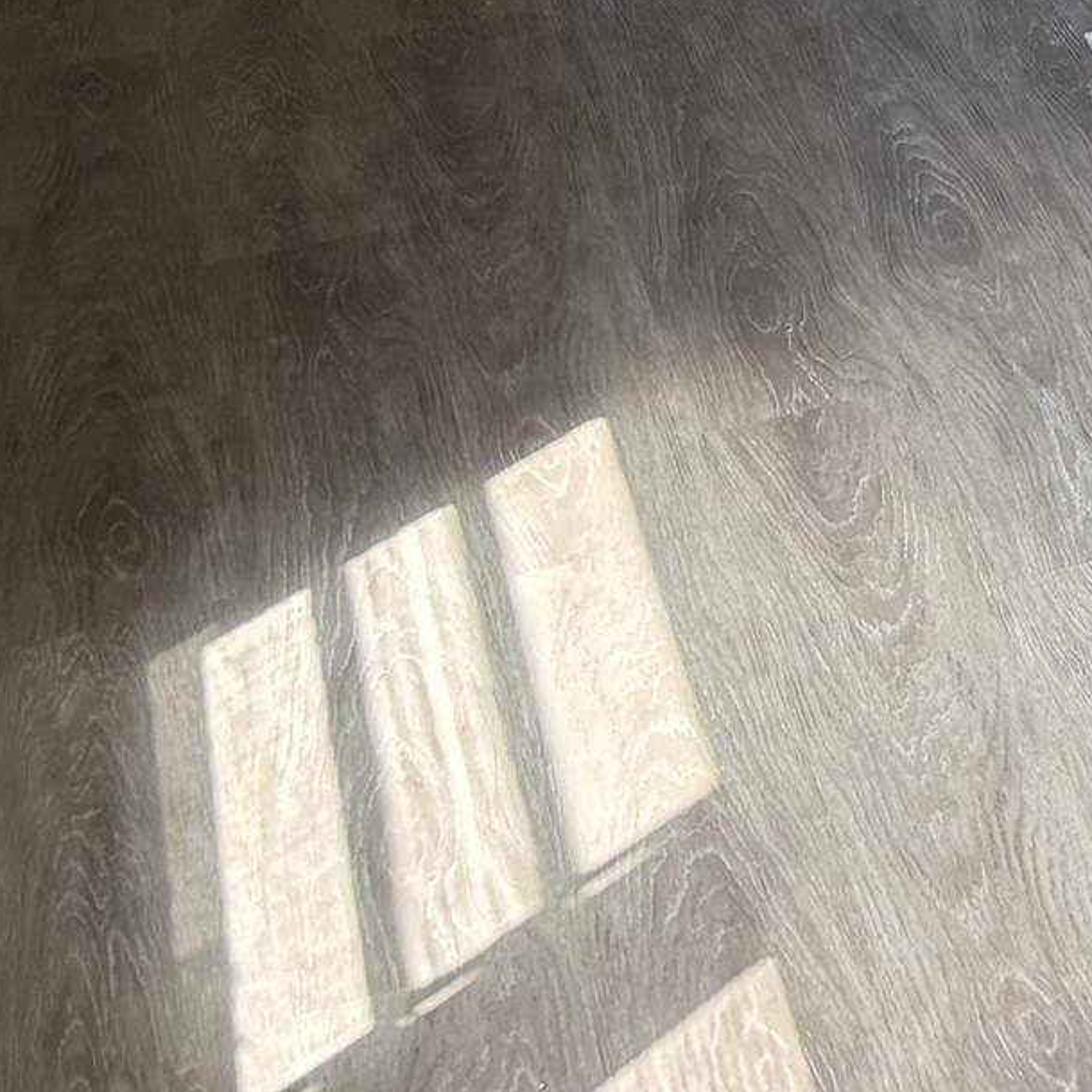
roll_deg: -0.4
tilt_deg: -11.6
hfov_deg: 13.8
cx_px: 2171
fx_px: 3819
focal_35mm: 107
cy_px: -642
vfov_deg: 14.9
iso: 100
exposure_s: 1/291
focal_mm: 6.76
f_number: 1.78
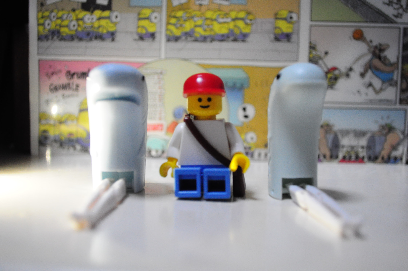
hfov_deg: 37.9
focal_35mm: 52
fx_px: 594
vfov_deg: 25.7
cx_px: 204
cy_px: 136
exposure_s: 1/80
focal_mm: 35
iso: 2500
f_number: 5
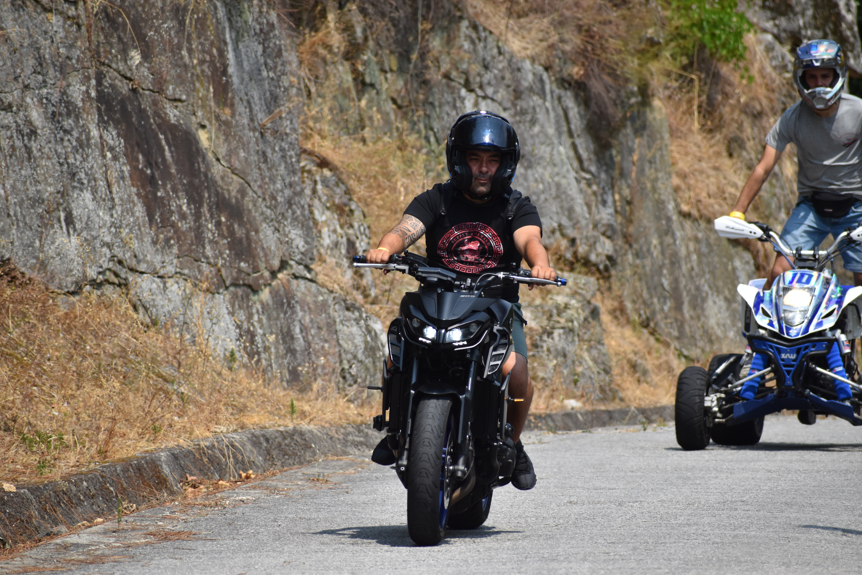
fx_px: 8619
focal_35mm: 360
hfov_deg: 5.7
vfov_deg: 3.8
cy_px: 288
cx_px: 431
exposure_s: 1/1600
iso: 400
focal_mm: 240
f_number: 6.3
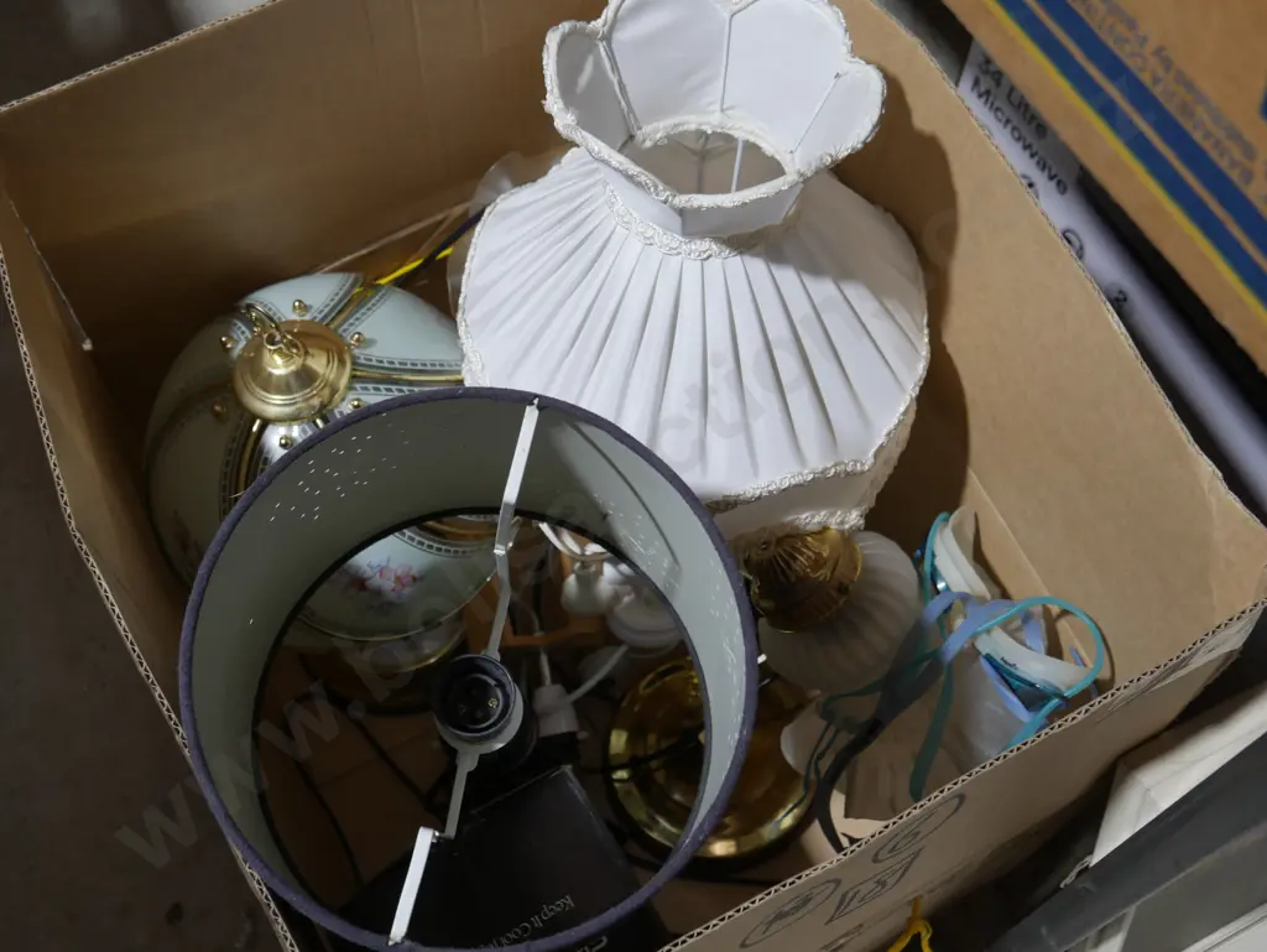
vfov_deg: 36.0
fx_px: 1465
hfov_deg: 46.8
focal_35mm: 40
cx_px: 634
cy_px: 476
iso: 400
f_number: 4.5
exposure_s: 1/60
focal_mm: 20
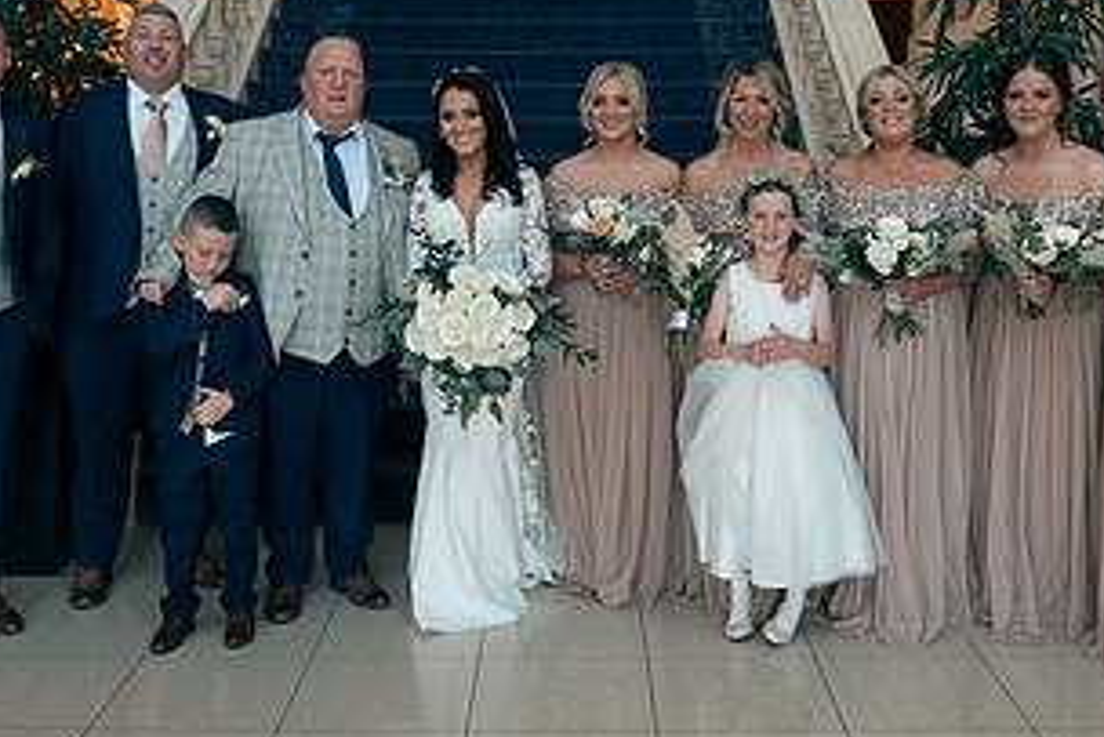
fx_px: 1411
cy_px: 241
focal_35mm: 46
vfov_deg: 29.1
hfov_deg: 42.7
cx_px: 585
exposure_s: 1/160
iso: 640
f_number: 3.5
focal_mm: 24
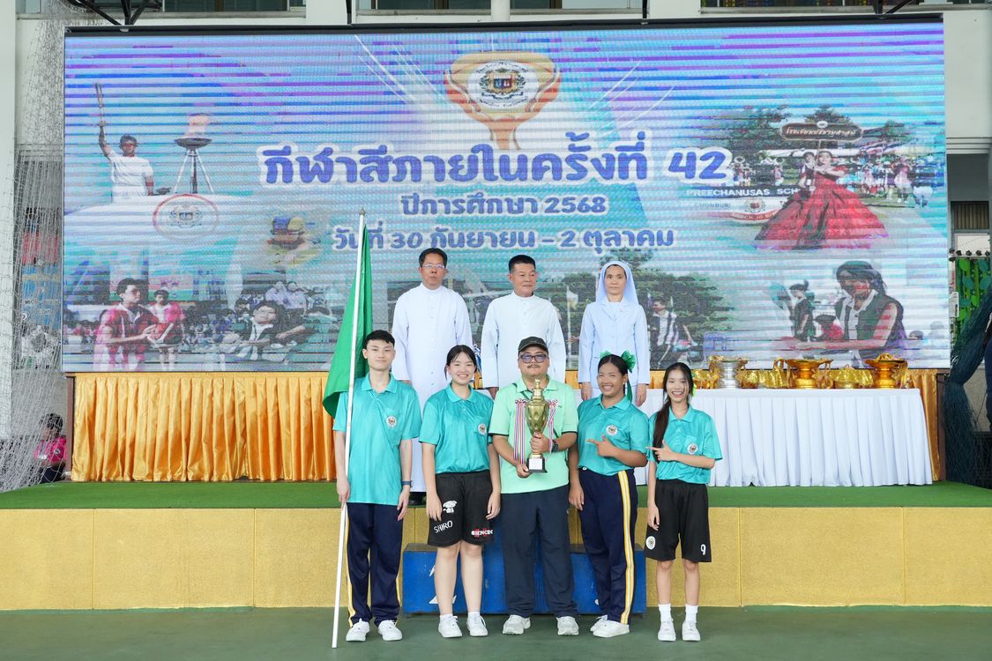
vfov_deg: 28.9
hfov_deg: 42.3
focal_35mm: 46
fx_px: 1281
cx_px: 496
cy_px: 330
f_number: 5.6
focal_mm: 31
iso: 3200
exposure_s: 1/640
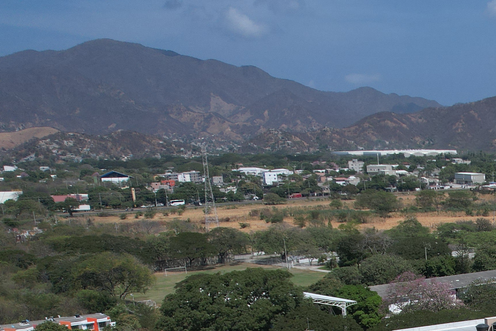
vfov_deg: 17.6
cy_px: 489
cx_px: 608
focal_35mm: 70
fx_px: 964
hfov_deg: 25.6
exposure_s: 1/4000
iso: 100
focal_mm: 8.38
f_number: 2.8
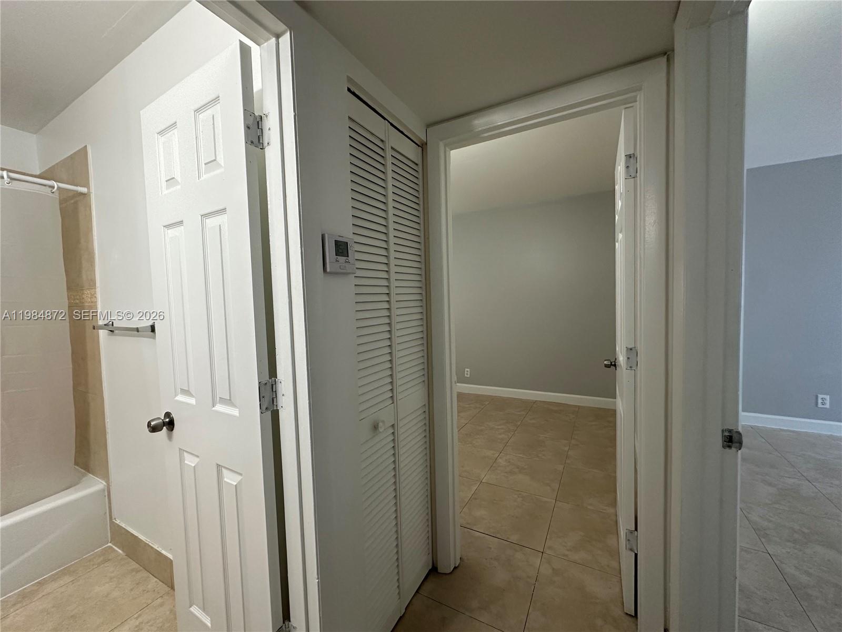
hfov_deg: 102.1
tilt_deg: -2.1
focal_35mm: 14
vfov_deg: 85.7
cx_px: 421
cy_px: 316
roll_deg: +1.3
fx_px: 341
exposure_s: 1/120
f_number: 2.2
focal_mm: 2.22
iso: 250
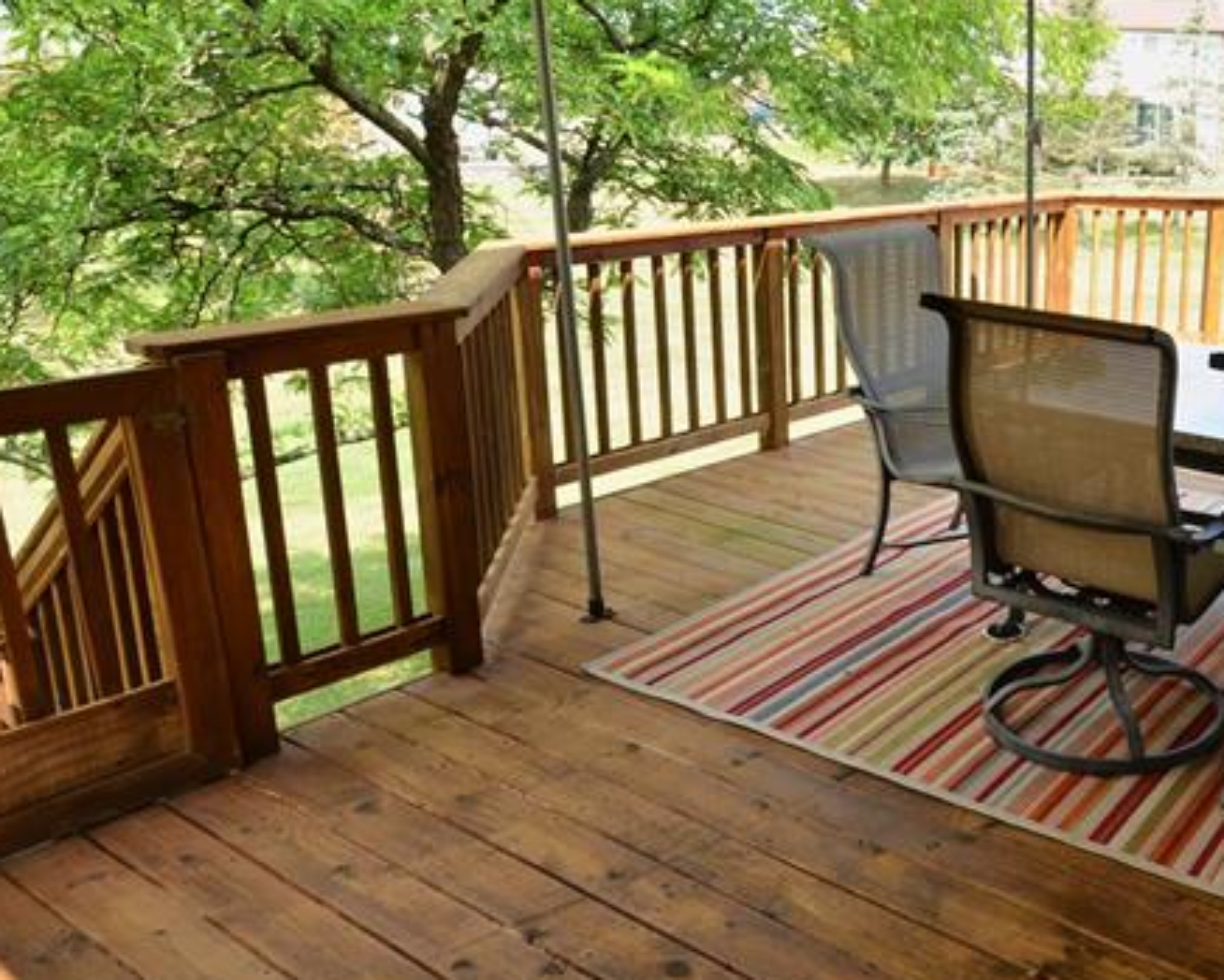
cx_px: 1061
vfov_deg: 44.4
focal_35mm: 33
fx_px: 1196
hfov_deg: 49.3
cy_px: 397
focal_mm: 10
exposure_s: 1/125
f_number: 5.6
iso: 140
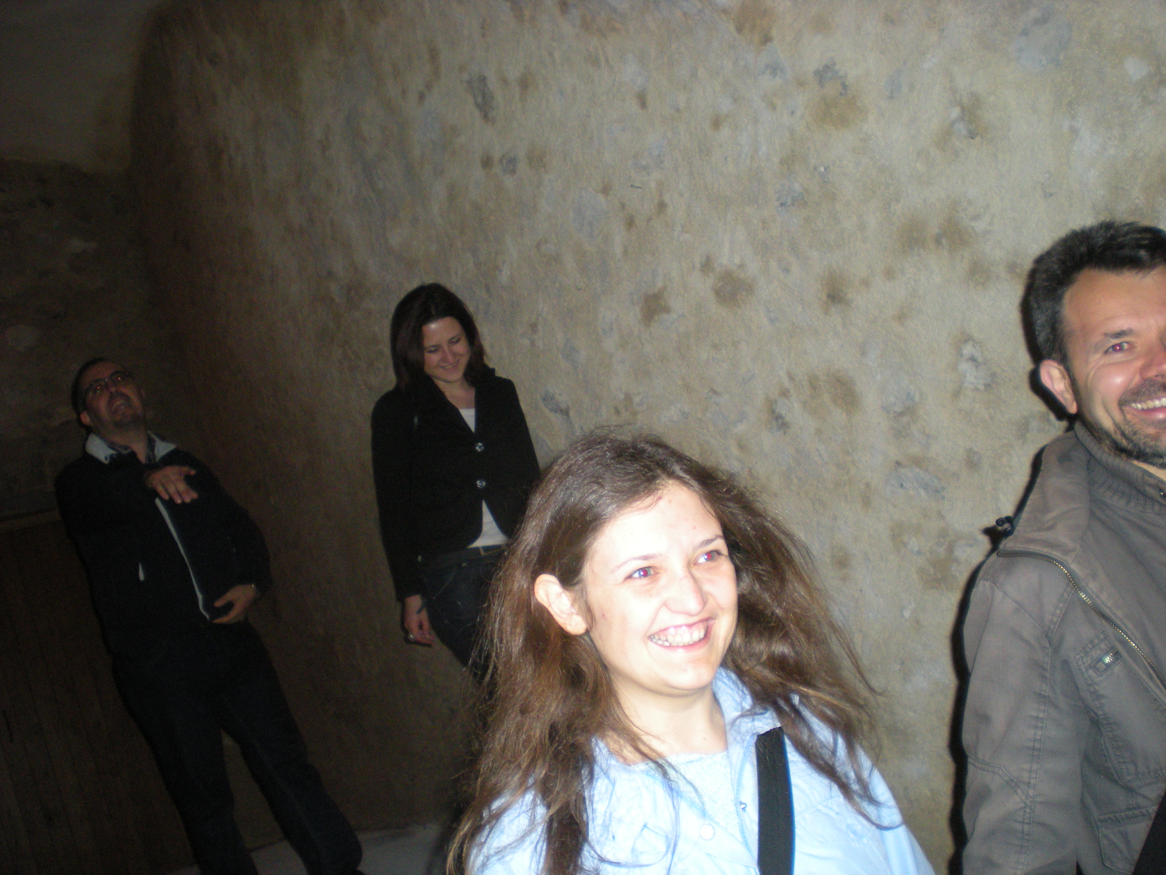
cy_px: 438
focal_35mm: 38
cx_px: 583
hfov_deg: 49.0
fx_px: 1280
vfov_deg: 37.7
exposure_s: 1/60
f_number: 3.1
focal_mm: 6.3
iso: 250
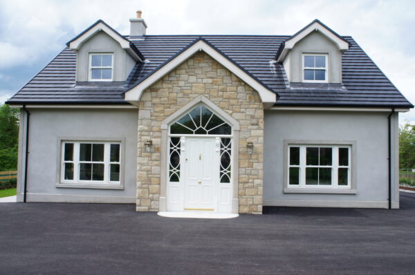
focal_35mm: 30
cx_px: 208
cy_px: 138
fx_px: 345
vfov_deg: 43.5
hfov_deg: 62.0
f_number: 13
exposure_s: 1/125
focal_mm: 20
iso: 200
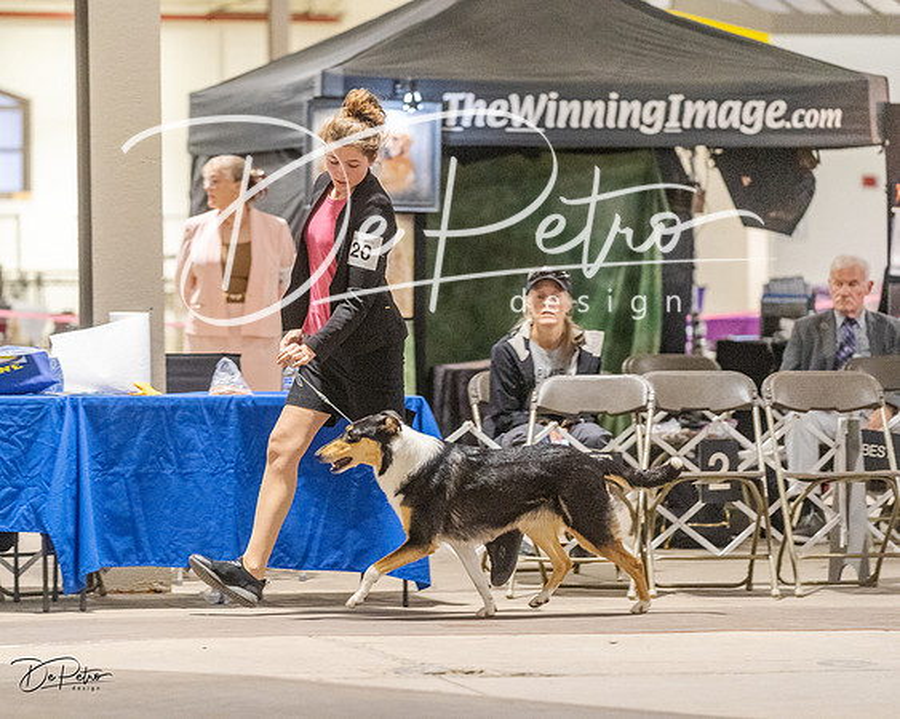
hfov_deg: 12.7
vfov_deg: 10.2
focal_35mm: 152
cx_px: 390
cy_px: 360
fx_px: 4048
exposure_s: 1/400
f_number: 3.2
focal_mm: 135
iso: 6400
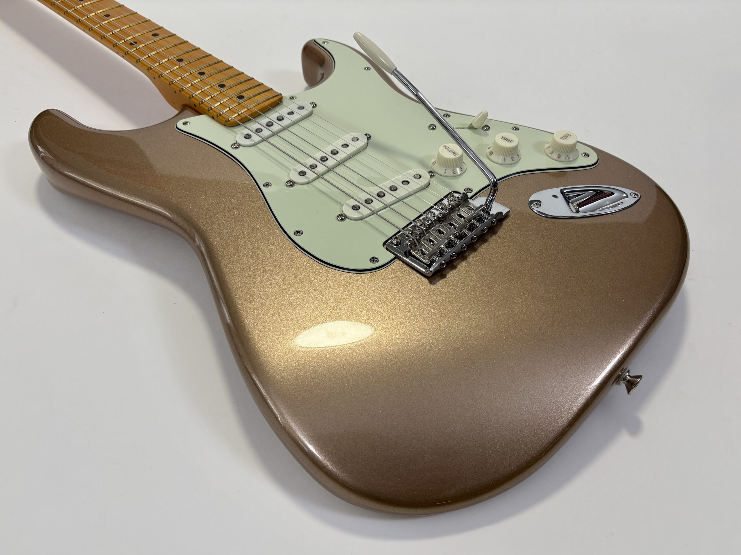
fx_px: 556
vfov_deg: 53.0
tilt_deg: -45.0
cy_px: 278
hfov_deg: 67.3
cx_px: 370
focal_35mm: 26
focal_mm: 5.96
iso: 64
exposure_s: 1/100
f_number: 1.6
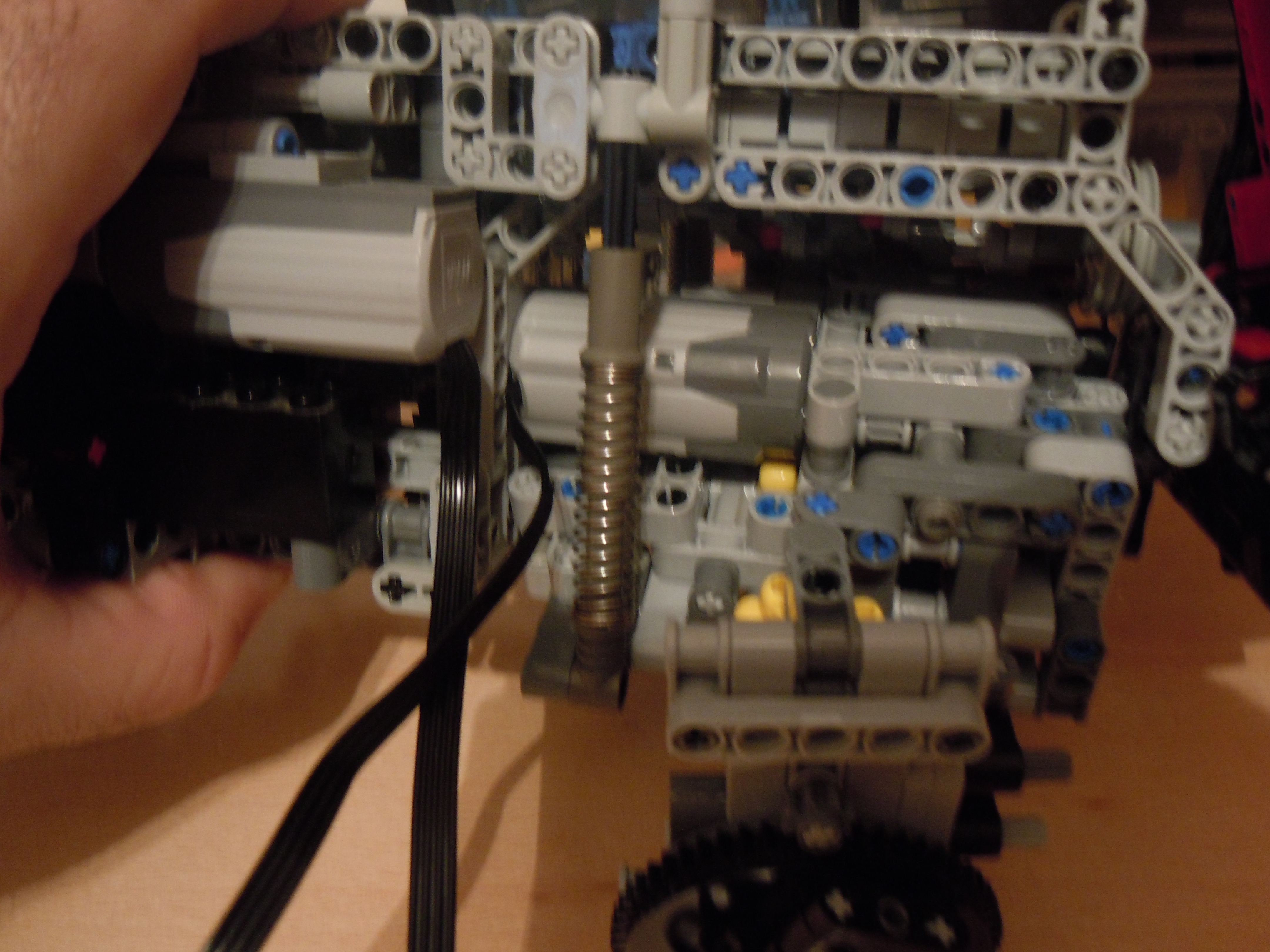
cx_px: 635
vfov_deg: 46.8
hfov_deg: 60.0
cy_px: 476
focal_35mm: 30
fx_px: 1101
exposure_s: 1/4
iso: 400
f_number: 3.5
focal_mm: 5.4
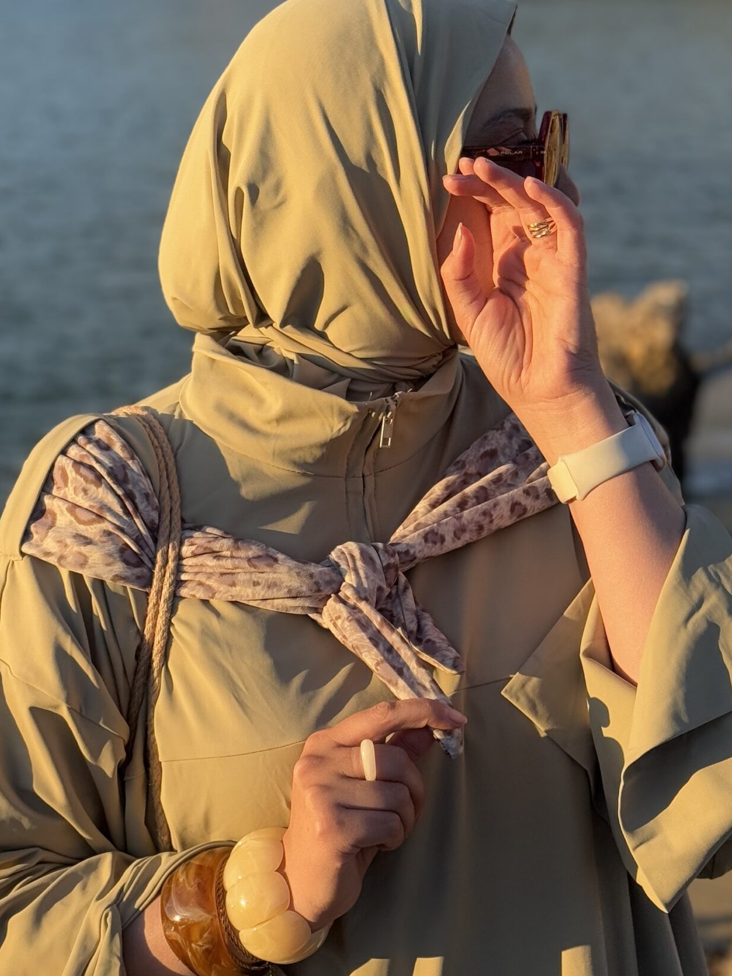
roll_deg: -0.1
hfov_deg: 19.6
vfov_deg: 26.0
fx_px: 2114
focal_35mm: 75
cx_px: 304
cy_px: 540
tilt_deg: -15.9
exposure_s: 1/1678
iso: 80
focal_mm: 6.76
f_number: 1.78
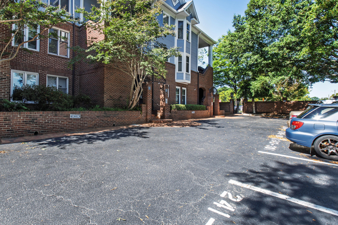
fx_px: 169
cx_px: 150
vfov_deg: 67.2
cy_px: 101
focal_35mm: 18
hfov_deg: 89.6
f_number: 8
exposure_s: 1/50
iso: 100
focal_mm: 10
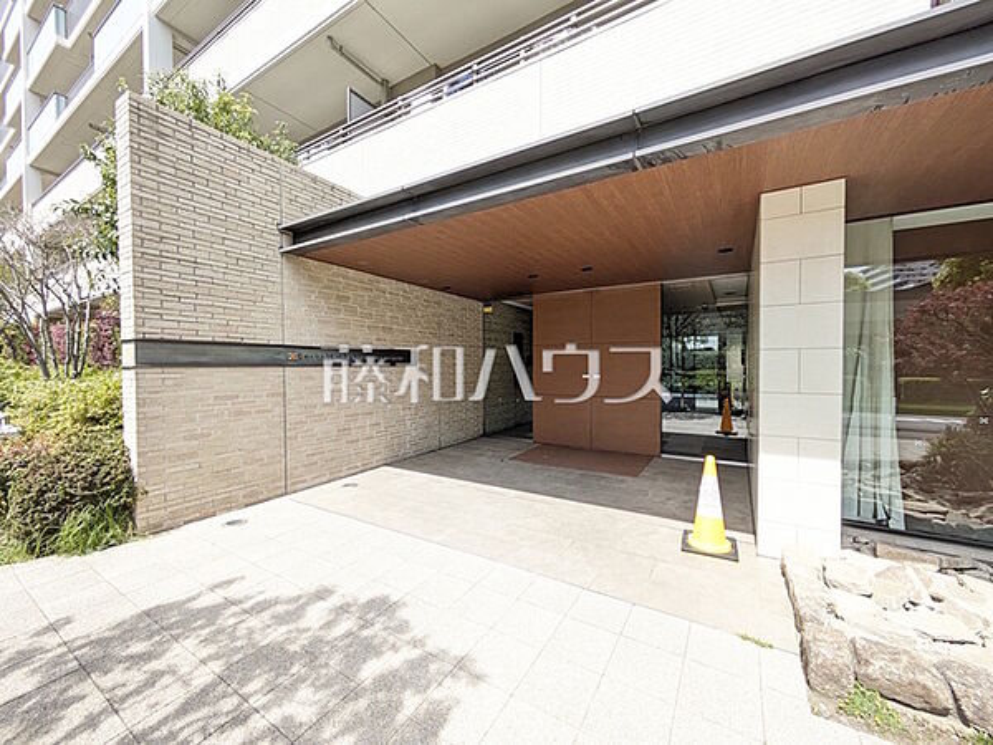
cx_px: 496
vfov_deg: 85.7
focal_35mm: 14
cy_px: 372
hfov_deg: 102.1
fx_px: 402
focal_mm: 1.83
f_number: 2.2
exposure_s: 1/501
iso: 49
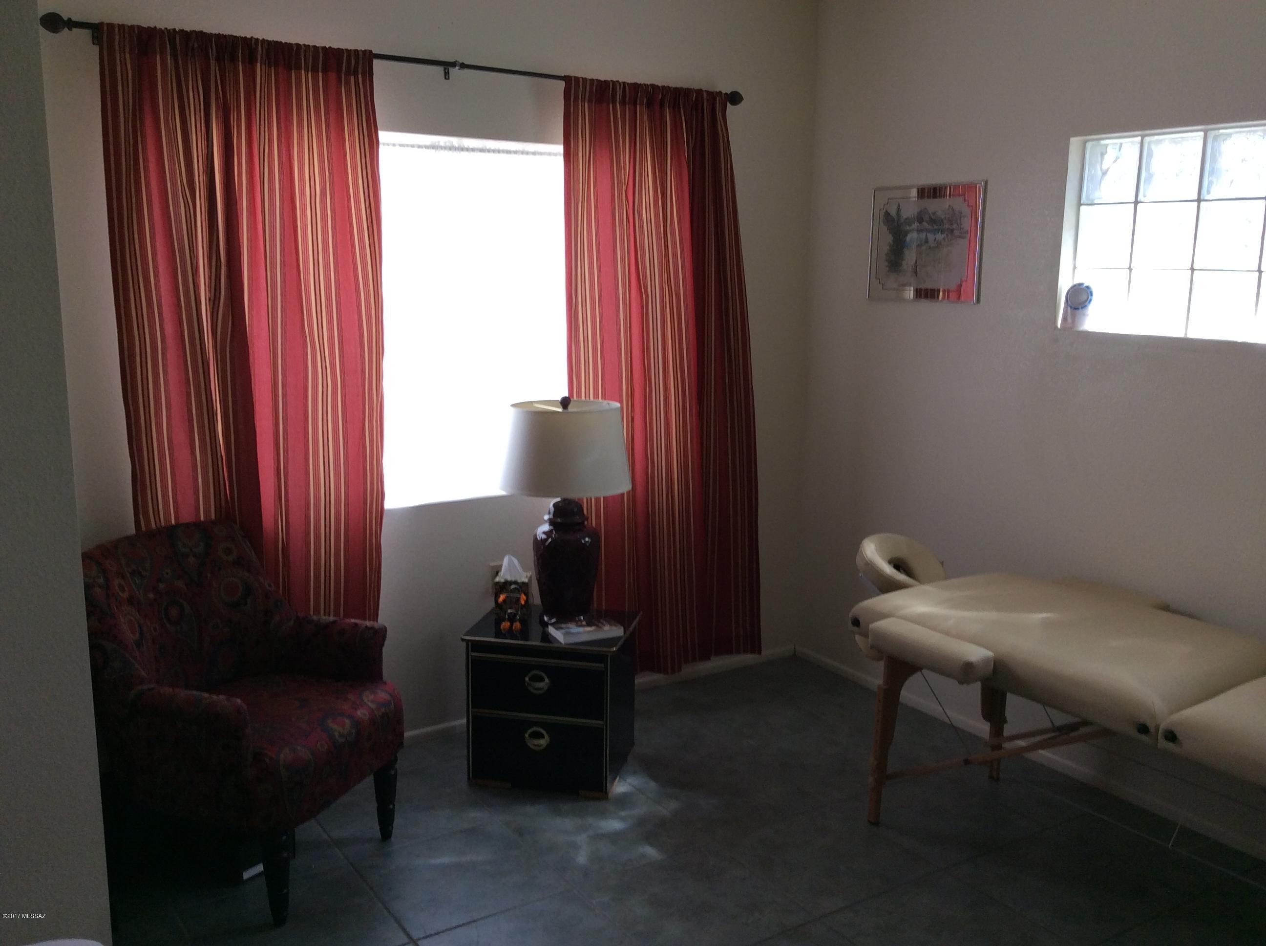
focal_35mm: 33
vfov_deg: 42.8
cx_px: 633
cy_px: 473
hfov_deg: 55.4
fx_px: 1205
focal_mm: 3.3
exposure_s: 1/60
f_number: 2.4
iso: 40
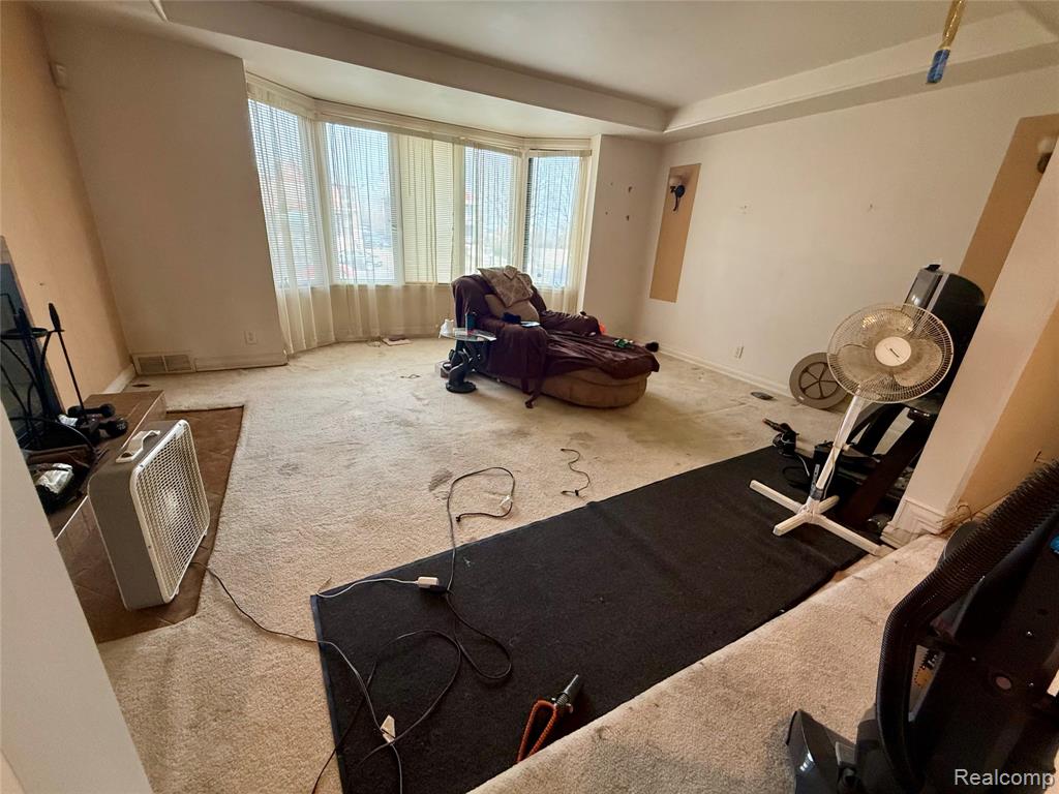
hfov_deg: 102.1
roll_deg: -3.9
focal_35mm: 14
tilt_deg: -20.0
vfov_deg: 85.7
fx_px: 428
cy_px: 397
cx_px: 530
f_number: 2.2
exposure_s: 1/120
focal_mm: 2.22
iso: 400
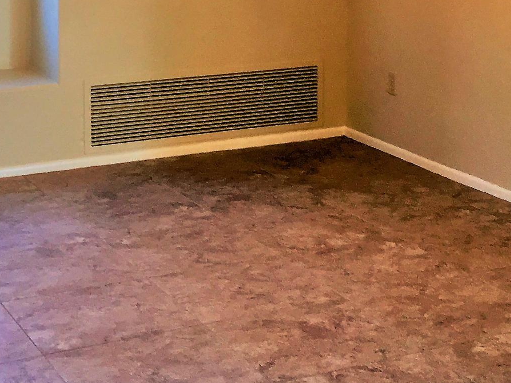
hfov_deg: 22.9
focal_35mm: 85
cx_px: 367
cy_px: -91
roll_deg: -0.9
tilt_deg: -2.7
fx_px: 1255
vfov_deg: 16.6
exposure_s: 1/30
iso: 64
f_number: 2.2
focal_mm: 4.15
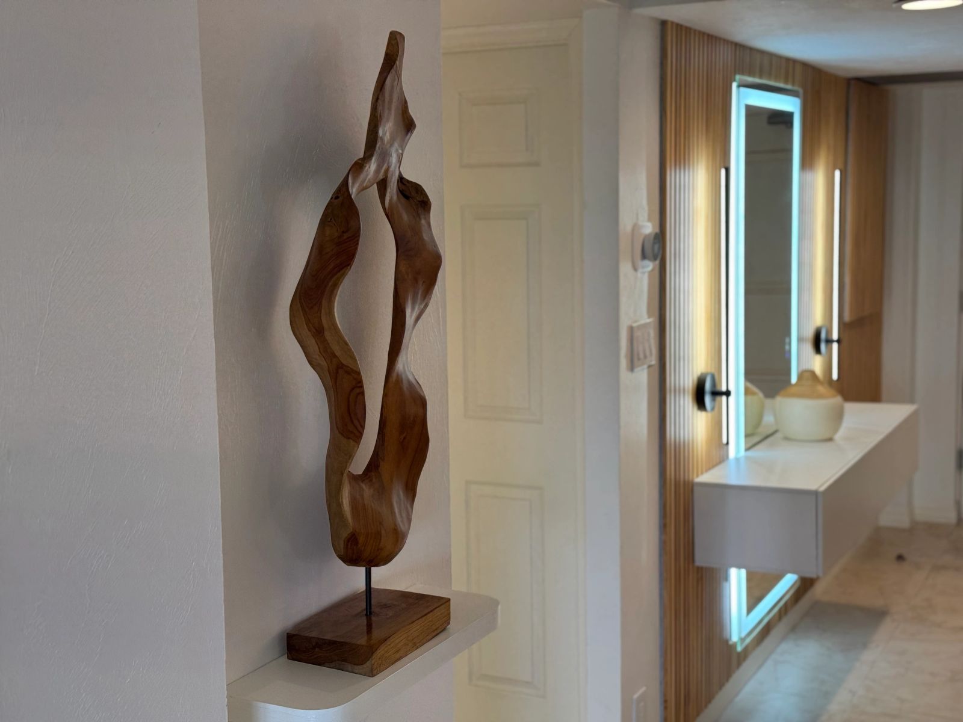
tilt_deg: -7.8
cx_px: 482
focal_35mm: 48
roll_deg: +1.1
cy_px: 361
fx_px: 1335
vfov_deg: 30.3
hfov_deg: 39.7
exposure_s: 1/60
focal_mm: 6.76
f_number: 1.78
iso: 64
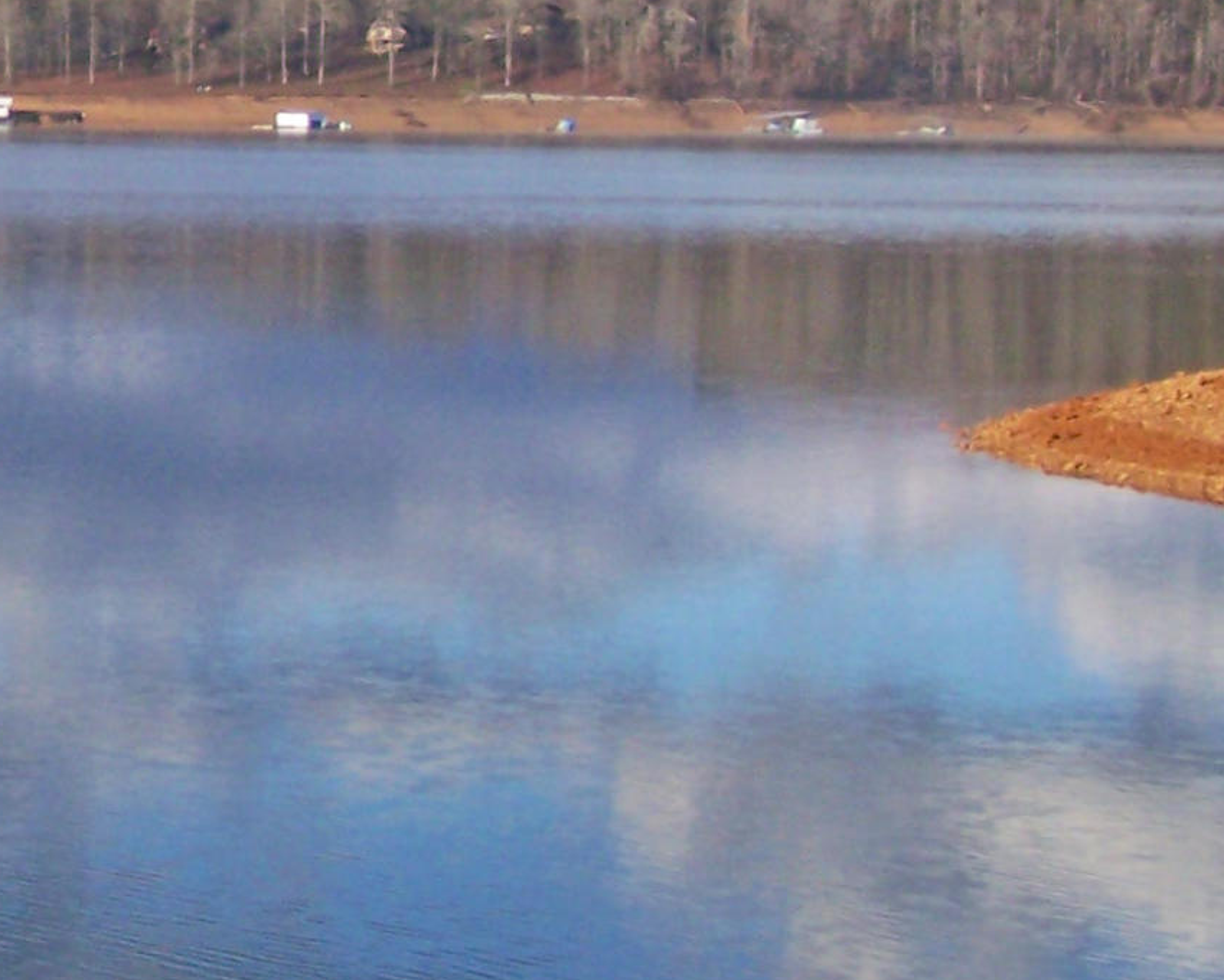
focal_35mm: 131
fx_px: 4748
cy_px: -19
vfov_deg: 11.7
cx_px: -395
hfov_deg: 14.1
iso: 64
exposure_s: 1/500
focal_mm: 6.3
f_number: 4
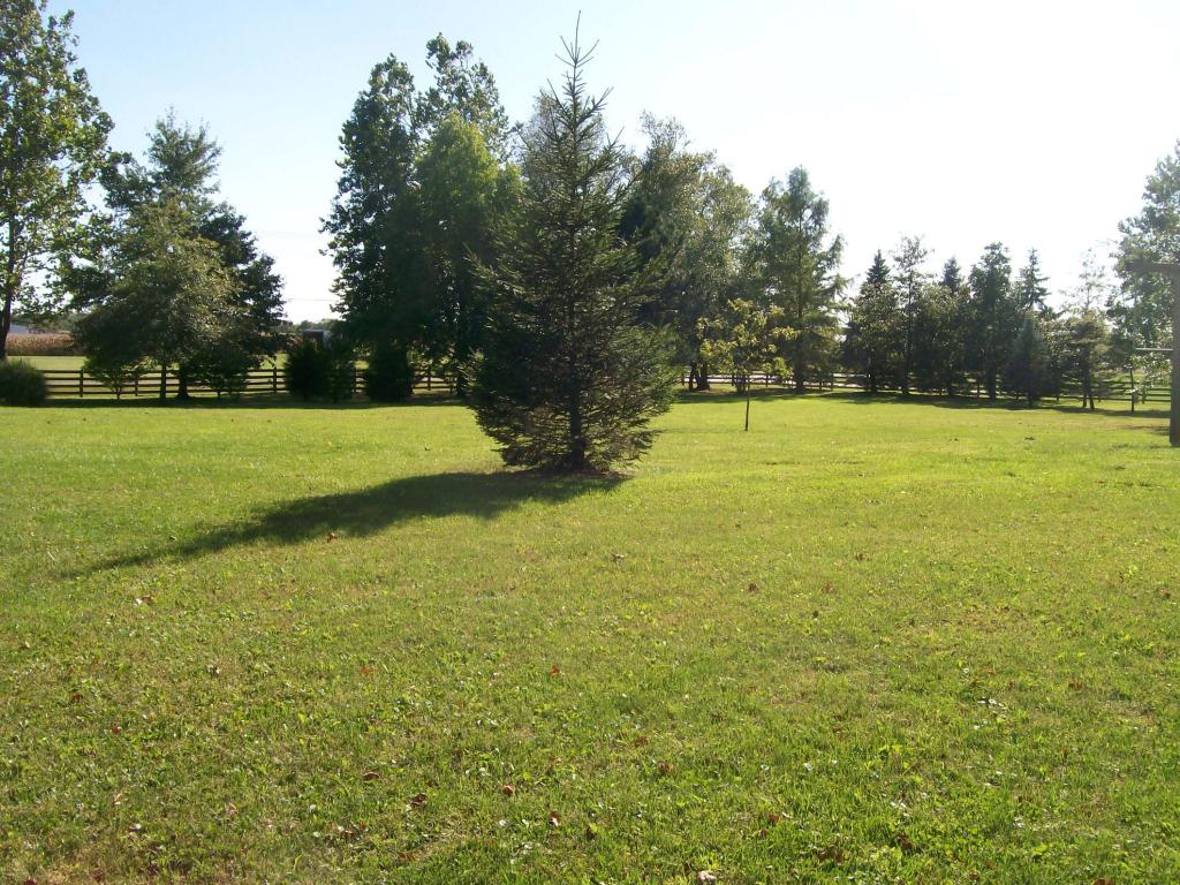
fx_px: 1227
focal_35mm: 36
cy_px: 442
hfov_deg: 51.4
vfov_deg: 39.7
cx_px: 590
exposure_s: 1/394
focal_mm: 6
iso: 80
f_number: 4.8
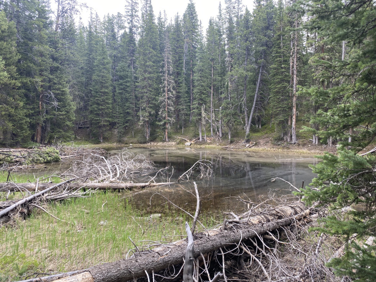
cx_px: 188
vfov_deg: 53.1
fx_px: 282
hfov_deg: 67.3
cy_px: 141
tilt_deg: -3.8
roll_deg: +1.3
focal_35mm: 26
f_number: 1.8
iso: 32
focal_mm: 4.25
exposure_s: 1/126
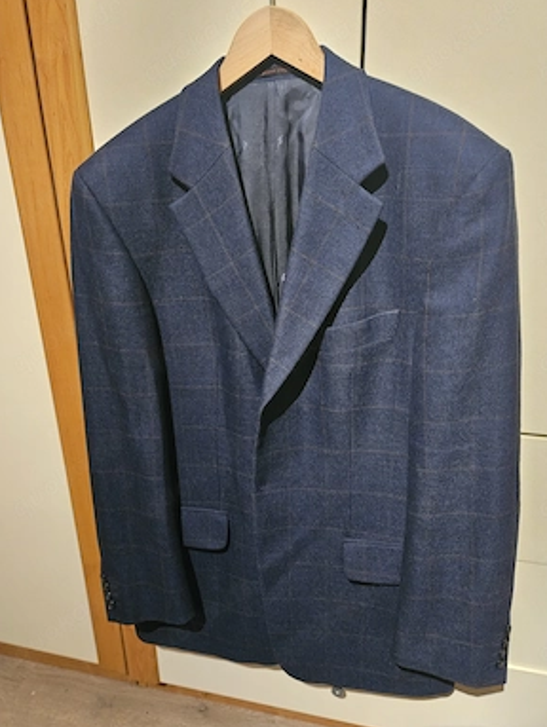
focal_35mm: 24
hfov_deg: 56.9
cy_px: 359
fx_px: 505
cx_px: 268
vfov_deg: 71.5
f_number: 1.8
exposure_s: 1/25
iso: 1600
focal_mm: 5.4
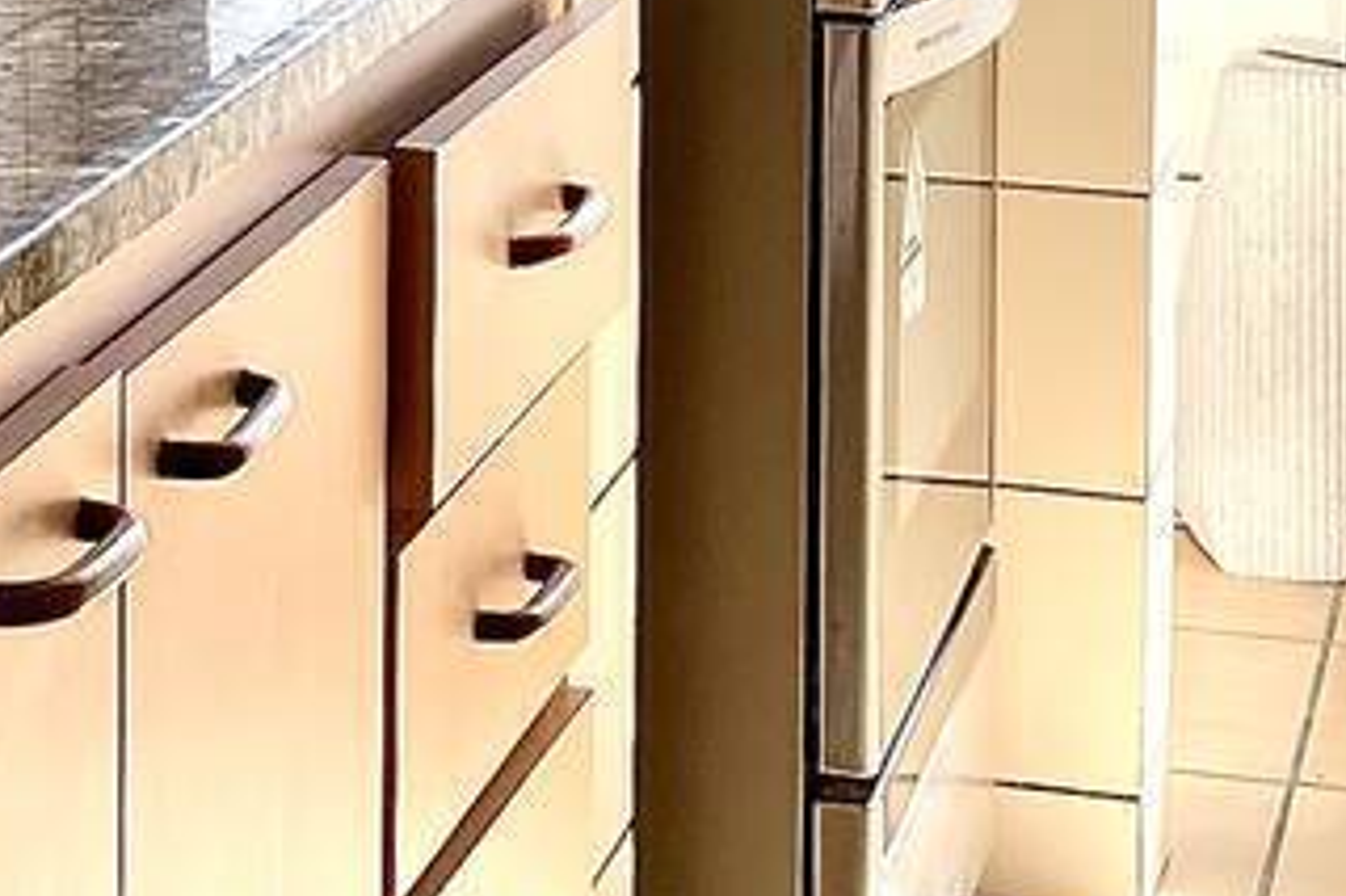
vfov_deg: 11.0
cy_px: -623
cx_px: 416
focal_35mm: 117
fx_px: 4372
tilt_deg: -5.4
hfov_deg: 17.4
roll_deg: -0.7
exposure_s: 1/775
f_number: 1.6
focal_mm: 5.1
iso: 32
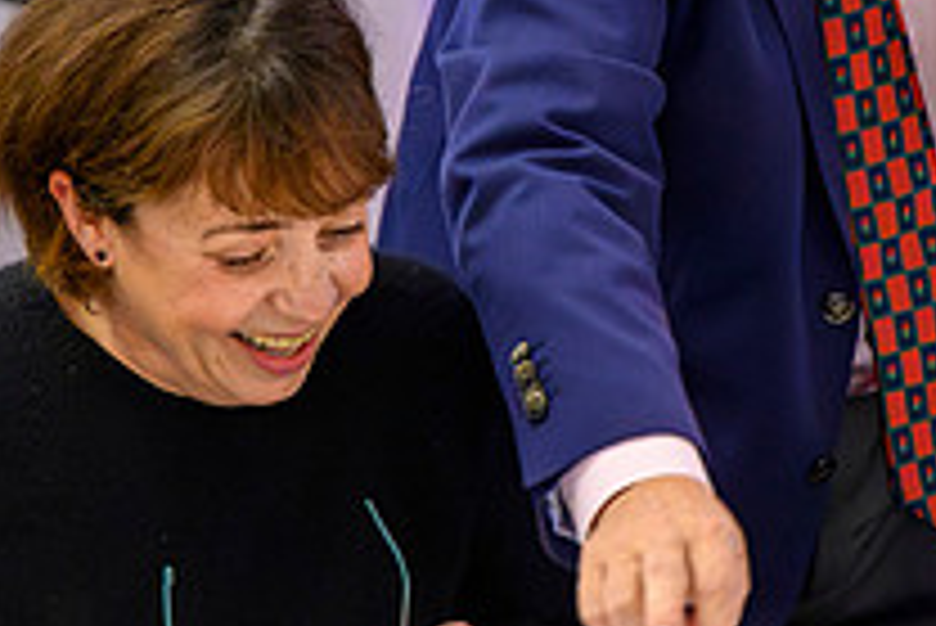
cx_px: 536
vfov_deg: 7.0
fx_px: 5073
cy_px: 90
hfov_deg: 10.5
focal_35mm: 195
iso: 12800
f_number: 2.8
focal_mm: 70
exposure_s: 1/200
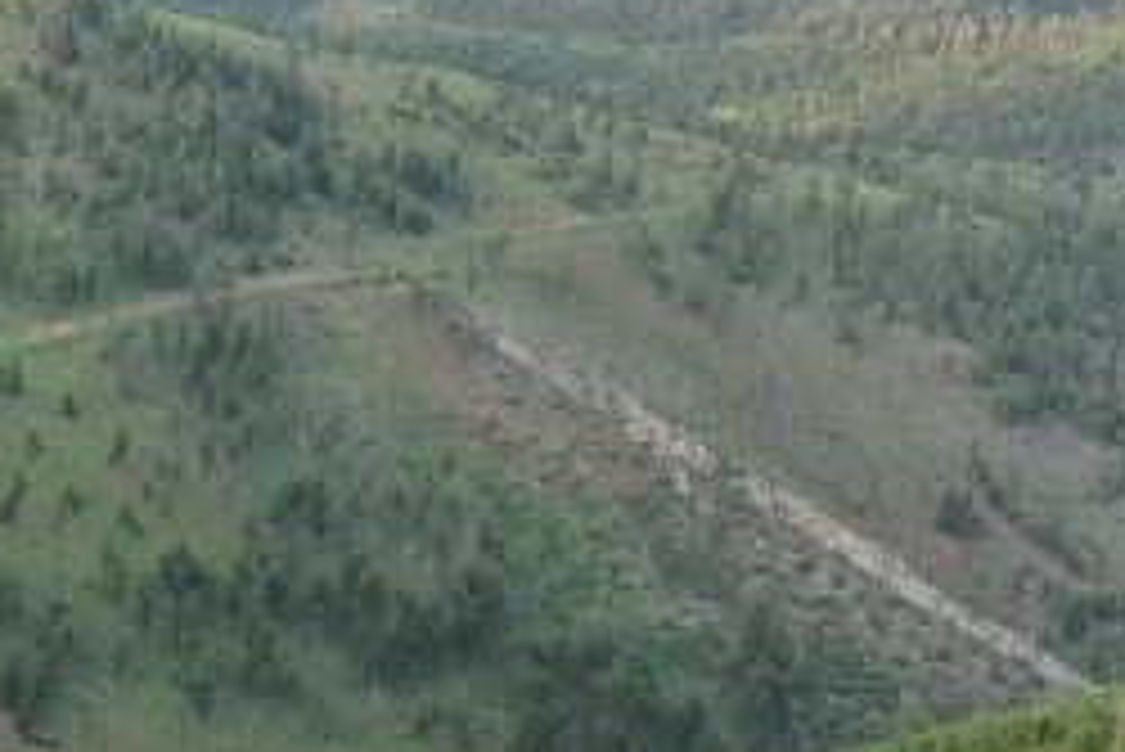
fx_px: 4033
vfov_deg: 10.6
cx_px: -576
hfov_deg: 14.7
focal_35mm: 129
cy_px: 734
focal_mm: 10.26
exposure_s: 1/120
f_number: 4.5
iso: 100
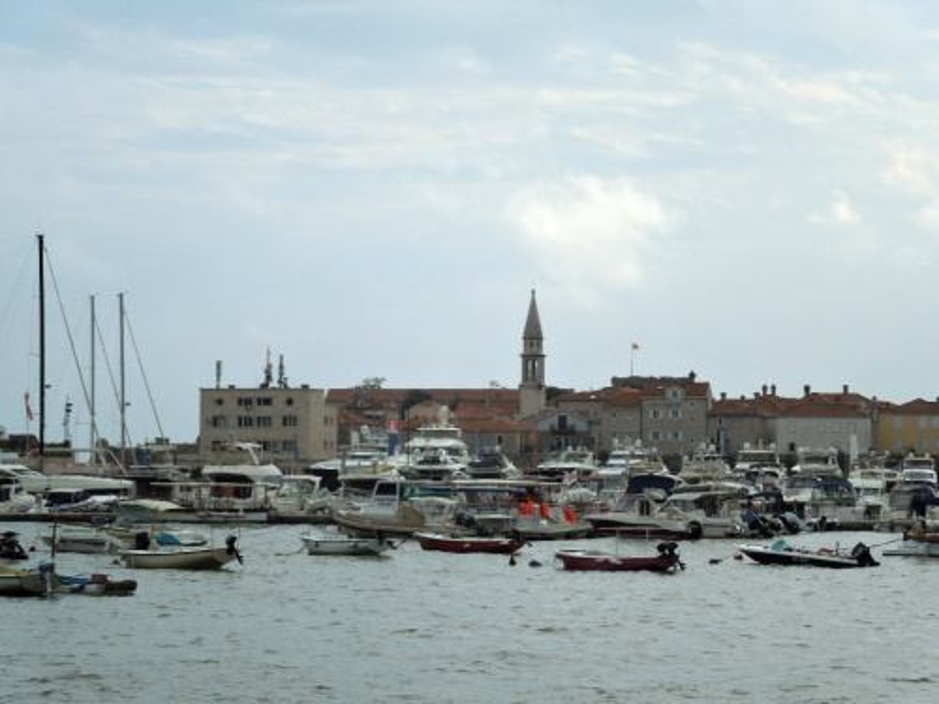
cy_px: 352
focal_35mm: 119
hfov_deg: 16.6
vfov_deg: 12.5
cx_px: 470
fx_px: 3228
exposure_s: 1/800
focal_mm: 21.5
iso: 100
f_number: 4.8
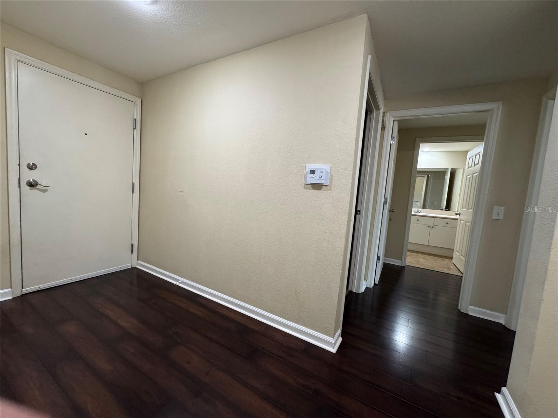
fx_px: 226
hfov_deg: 102.1
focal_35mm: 14
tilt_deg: -4.4
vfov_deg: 85.7
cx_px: 279
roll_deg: -4.8
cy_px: 209
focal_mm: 2.22
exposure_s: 1/60
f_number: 2.2
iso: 320
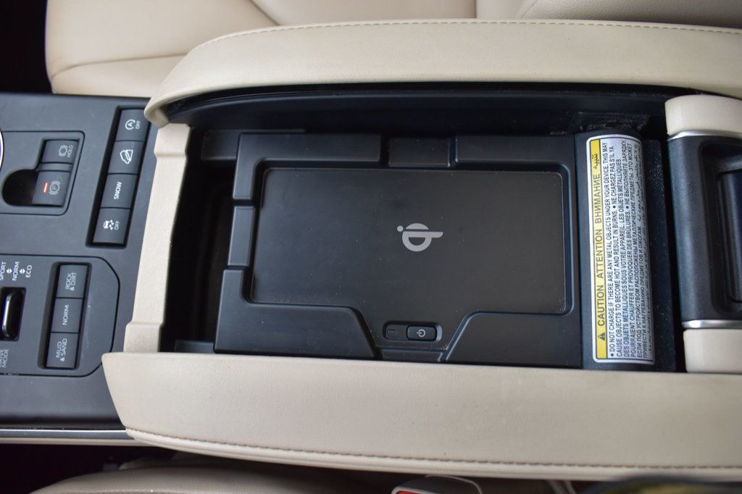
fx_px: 618
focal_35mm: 30
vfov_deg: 43.6
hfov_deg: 61.9
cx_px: 371
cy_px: 247
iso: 900
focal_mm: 20
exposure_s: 1/15
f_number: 6.3
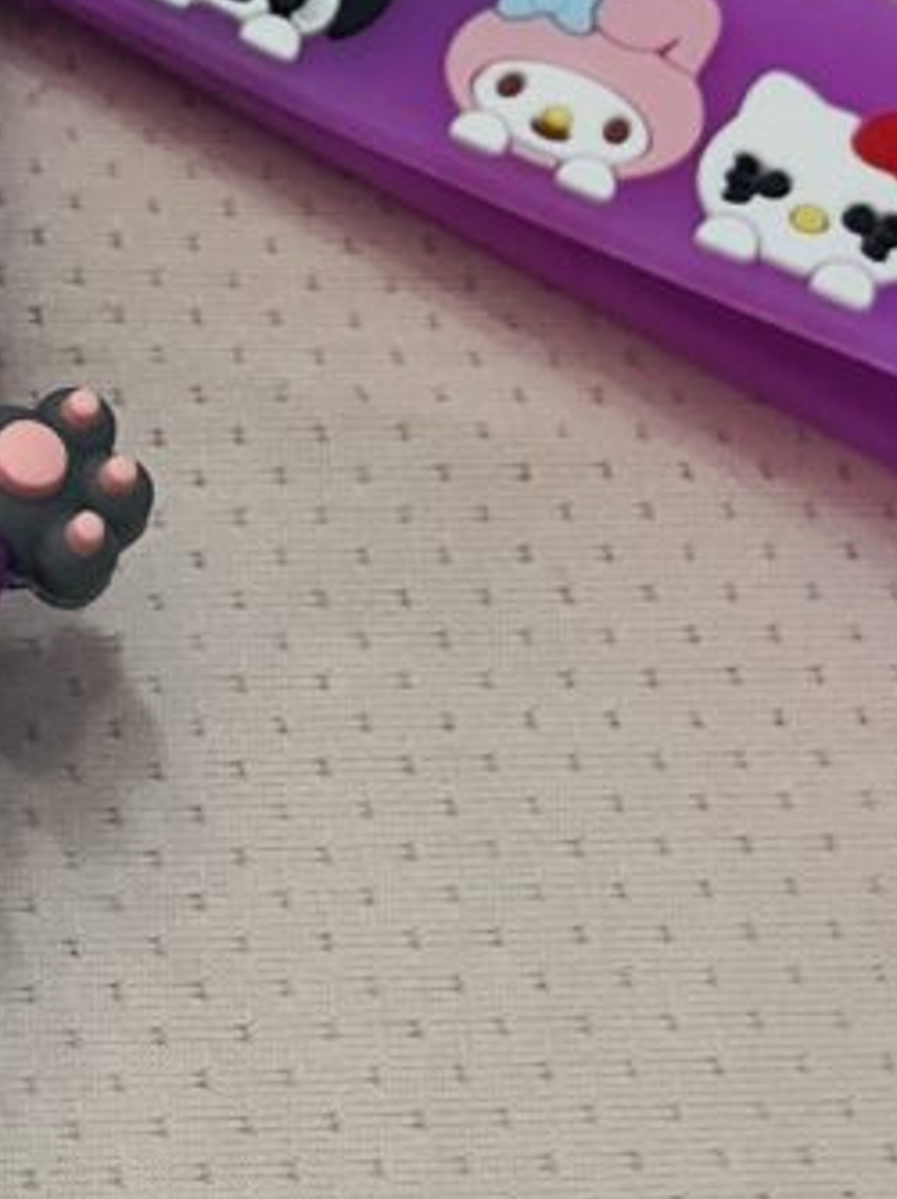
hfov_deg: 27.6
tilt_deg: -70.2
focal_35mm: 52
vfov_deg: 36.1
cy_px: 314
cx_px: 208
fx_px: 1799
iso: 320
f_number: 1.6
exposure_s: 1/50
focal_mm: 5.1
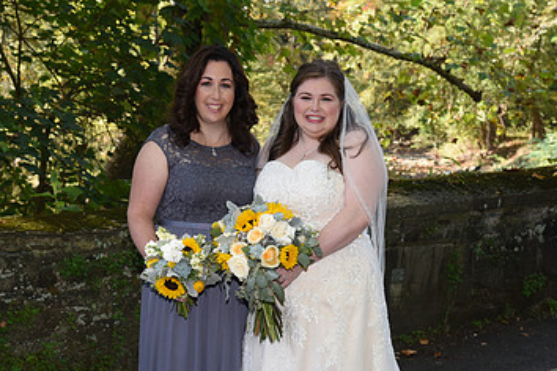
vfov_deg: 16.5
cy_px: 301
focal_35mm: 82
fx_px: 1269
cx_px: 285
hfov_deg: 24.8
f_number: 6.3
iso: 640
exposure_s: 1/200
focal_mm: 50
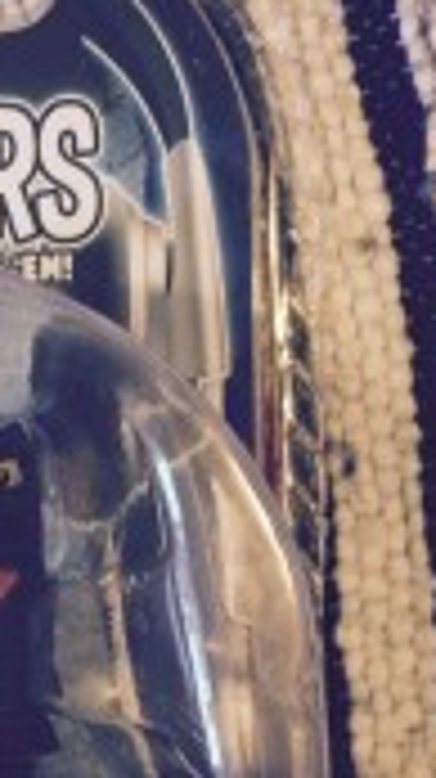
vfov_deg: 27.1
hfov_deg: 15.0
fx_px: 1607
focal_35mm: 78
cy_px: 515
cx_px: -72
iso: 200
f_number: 2.2
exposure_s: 1/30
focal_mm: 4.15
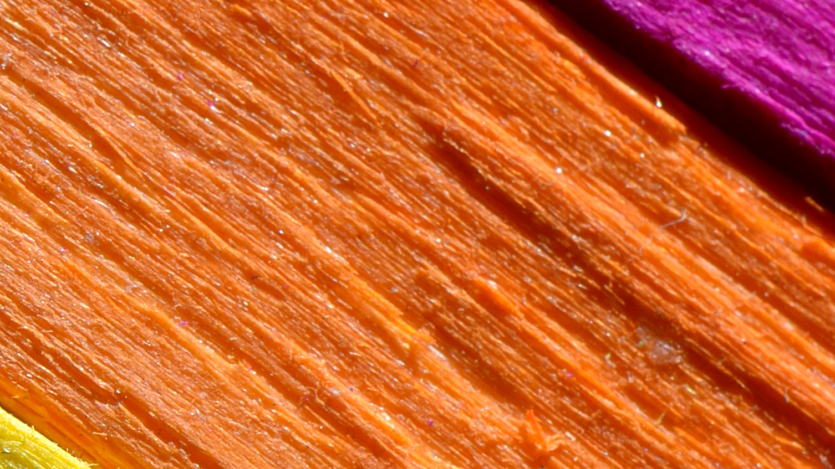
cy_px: 602
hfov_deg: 4.0
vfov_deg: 2.3
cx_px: -371
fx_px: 11927
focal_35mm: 539
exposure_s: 1/125
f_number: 16
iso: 100
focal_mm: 105
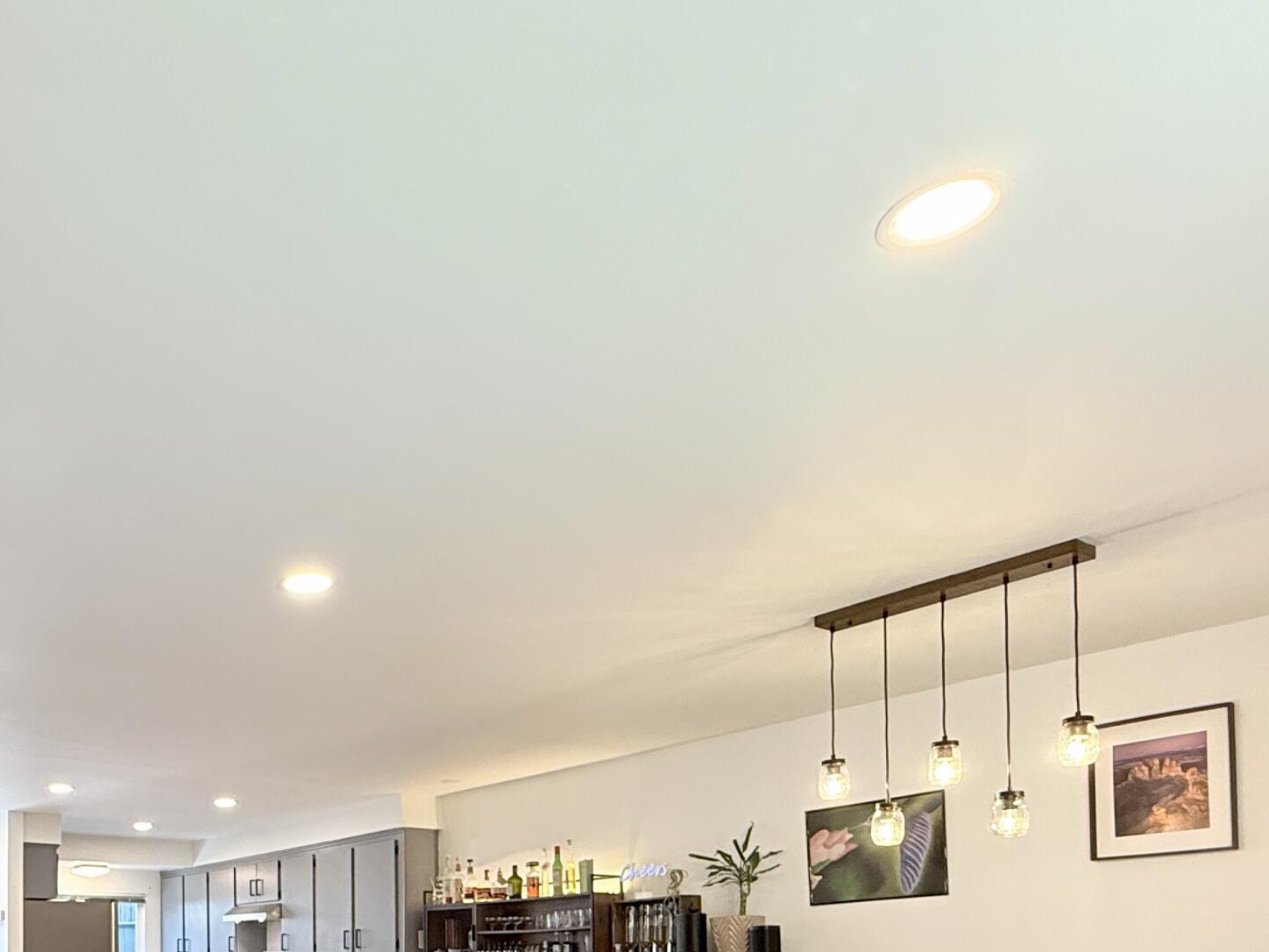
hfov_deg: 56.5
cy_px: 945
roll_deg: +0.2
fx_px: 1063
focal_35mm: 29
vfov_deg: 42.0
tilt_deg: +0.7
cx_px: 229
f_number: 2.2
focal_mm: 2.22
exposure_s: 1/120
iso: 320
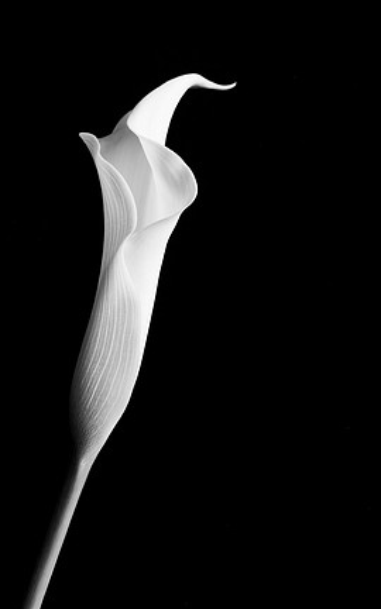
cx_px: 189
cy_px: 310
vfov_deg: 17.5
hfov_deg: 11.0
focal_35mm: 119
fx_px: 1977
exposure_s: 1/2
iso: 200
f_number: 13
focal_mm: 74.4
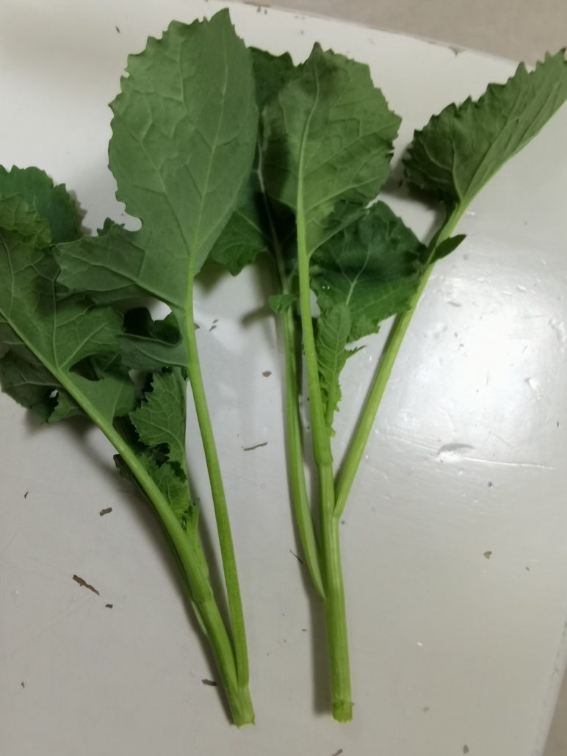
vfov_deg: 63.4
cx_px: 282
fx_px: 611
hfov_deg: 49.8
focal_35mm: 28
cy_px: 366
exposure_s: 1/33.3
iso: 160
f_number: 2.2
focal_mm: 2.26
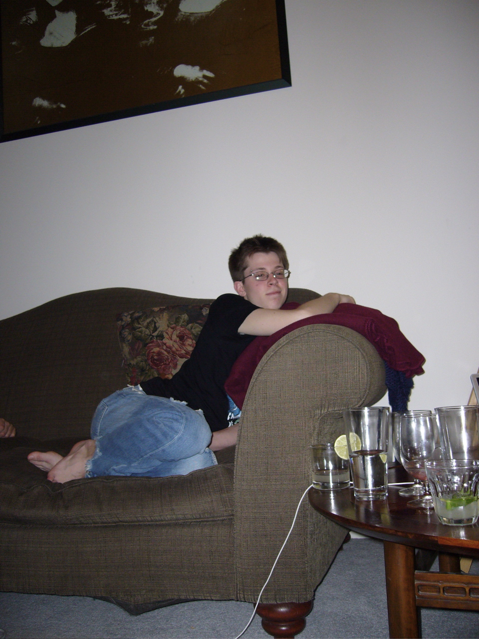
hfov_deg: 40.7
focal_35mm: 35
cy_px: 320
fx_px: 646
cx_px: 240
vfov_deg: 52.6
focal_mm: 5.8
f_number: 2.8
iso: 160
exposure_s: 1/60
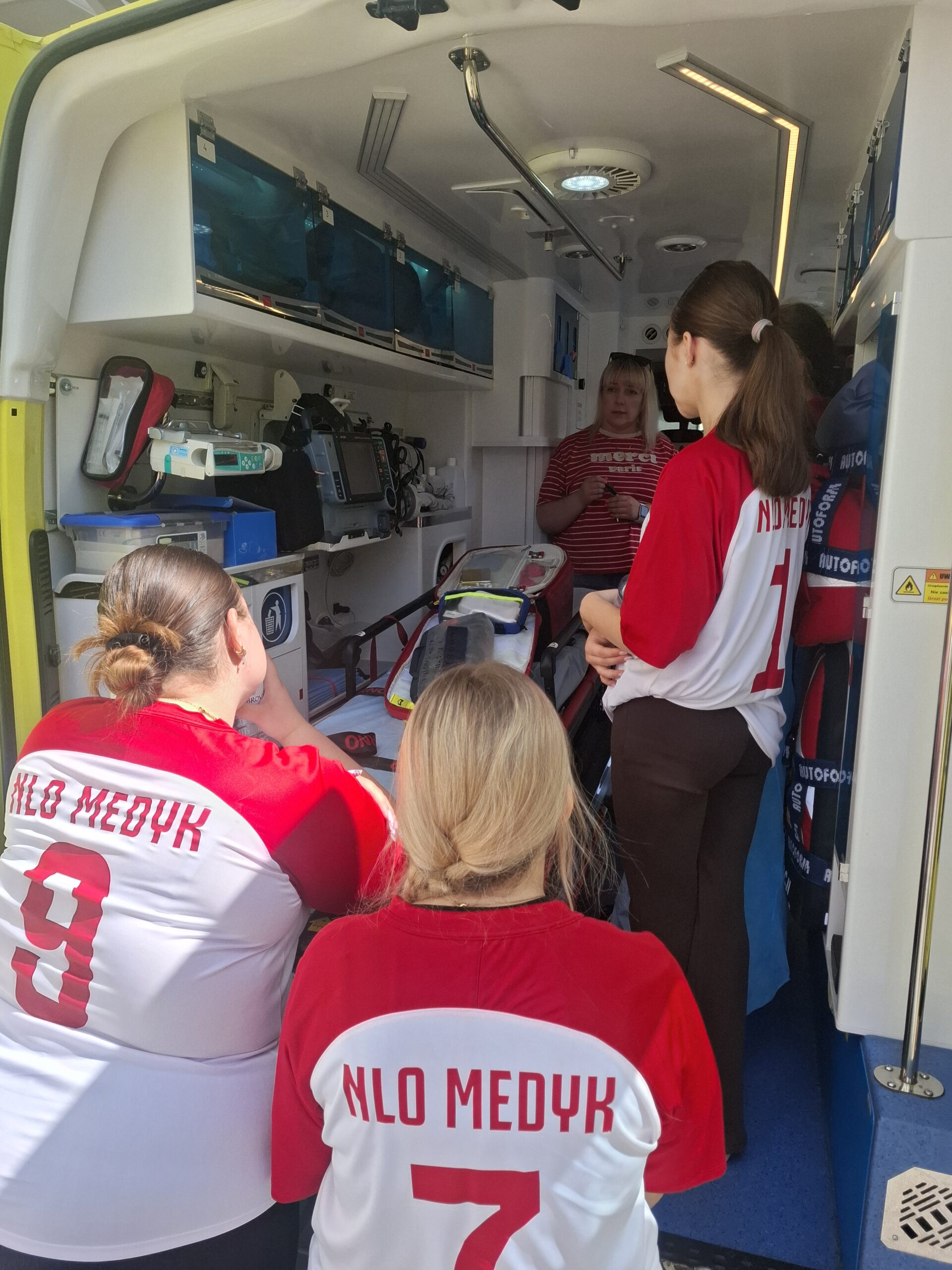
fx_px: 843
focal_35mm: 23
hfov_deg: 58.9
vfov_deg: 73.9
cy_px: 635
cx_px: 476
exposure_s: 1/1185
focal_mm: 5.54
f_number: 1.8
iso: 50
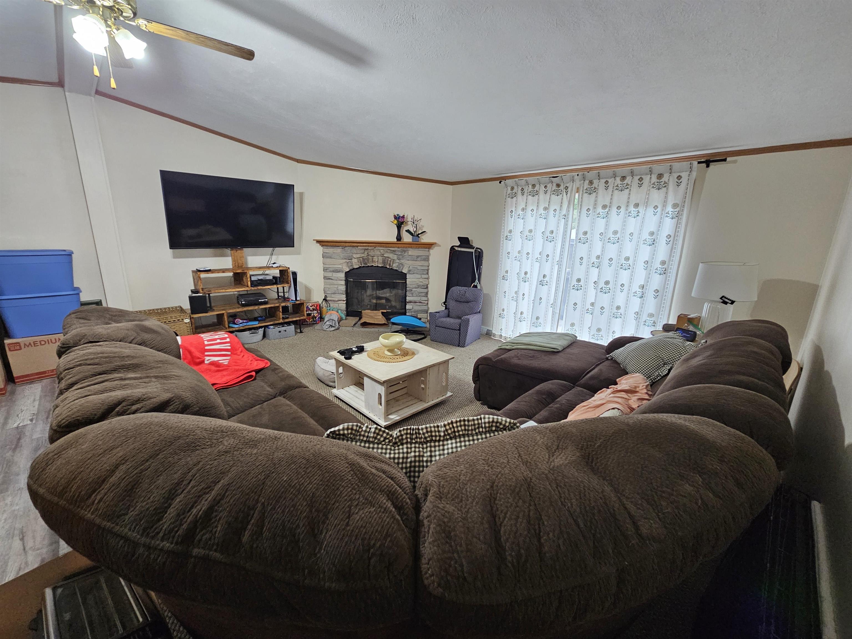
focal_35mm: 13
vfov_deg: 89.9
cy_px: 320
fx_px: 320
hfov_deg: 106.2
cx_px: 426
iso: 320
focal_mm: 2.2
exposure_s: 1/30
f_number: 2.2
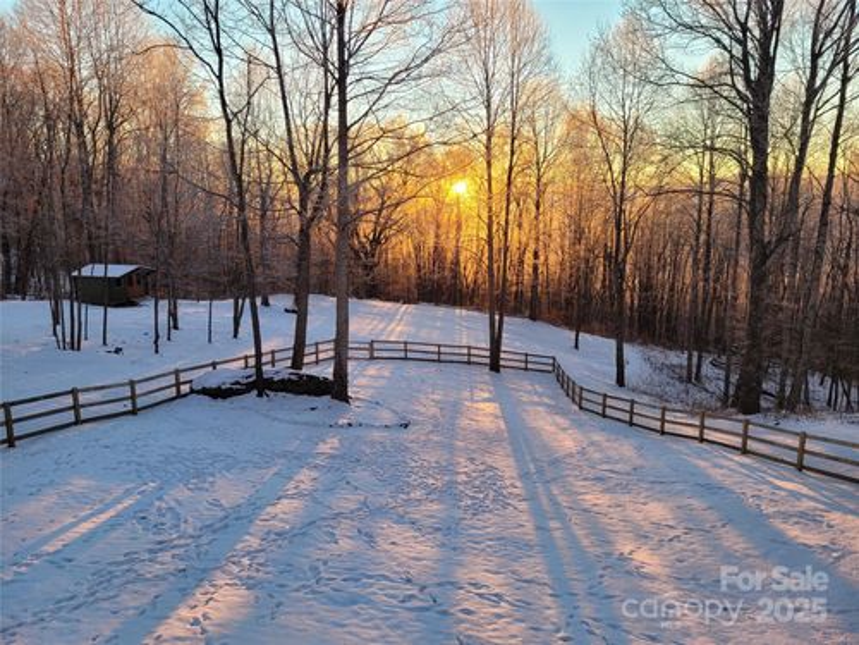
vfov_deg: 53.1
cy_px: 322
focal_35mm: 26
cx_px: 430
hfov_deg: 67.3
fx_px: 645
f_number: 1.8
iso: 40
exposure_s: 1/179
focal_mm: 5.4
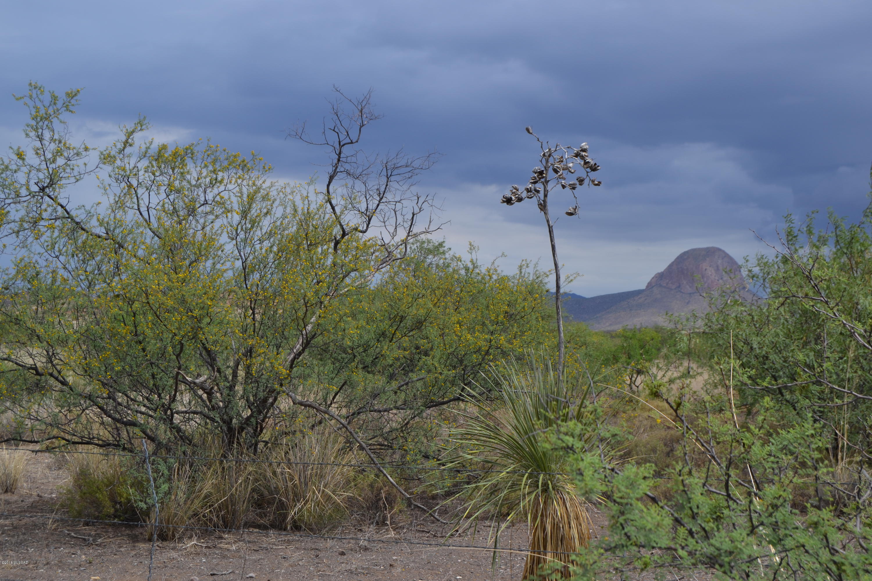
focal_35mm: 57
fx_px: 1381
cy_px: 290
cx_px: 436
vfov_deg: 23.8
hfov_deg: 35.1
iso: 100
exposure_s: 1/250
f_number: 8
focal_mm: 38
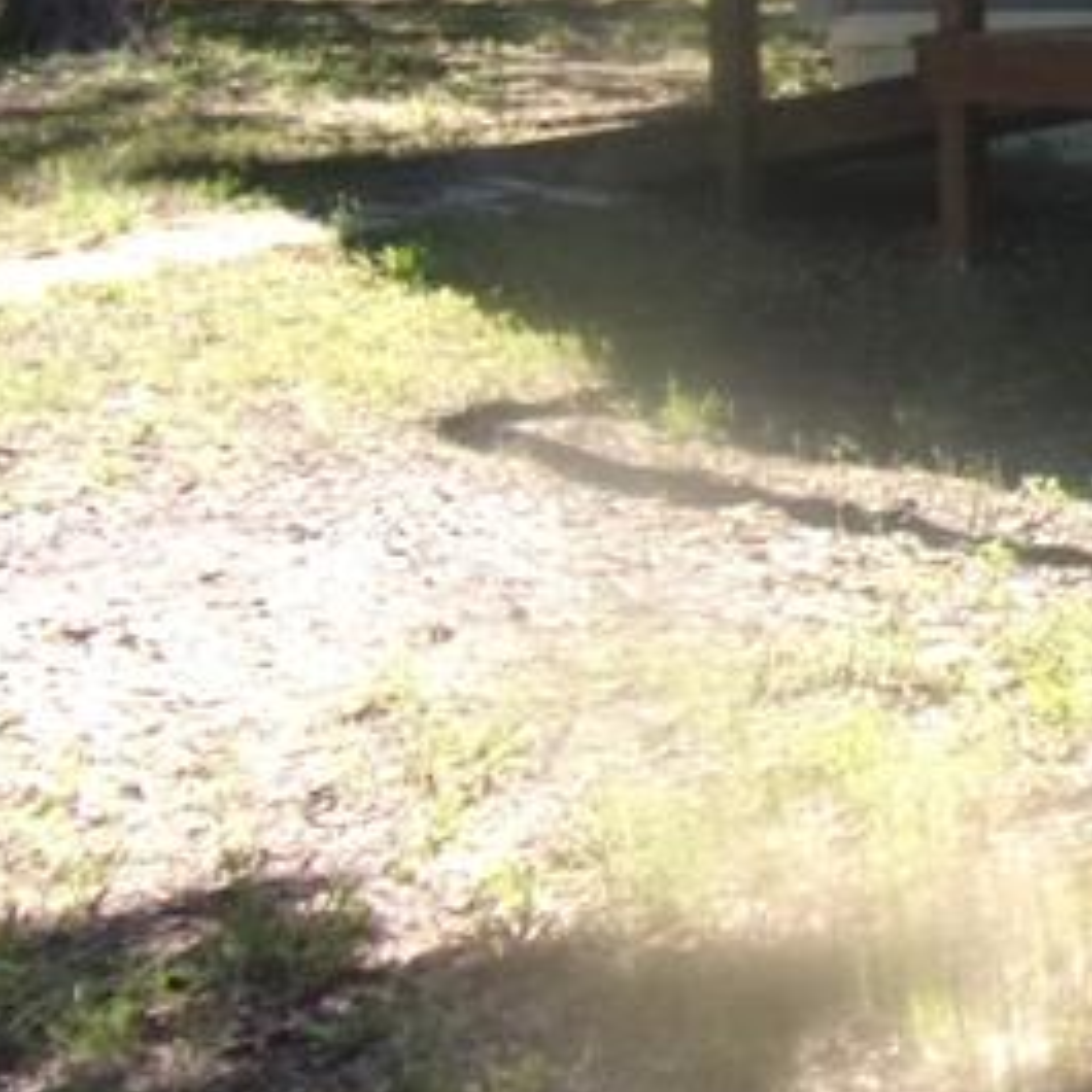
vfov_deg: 20.7
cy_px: 115
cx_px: 2019
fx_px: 2927
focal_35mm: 82
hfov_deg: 17.0
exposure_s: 1/170
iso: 80
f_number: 3.3
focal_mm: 4.3
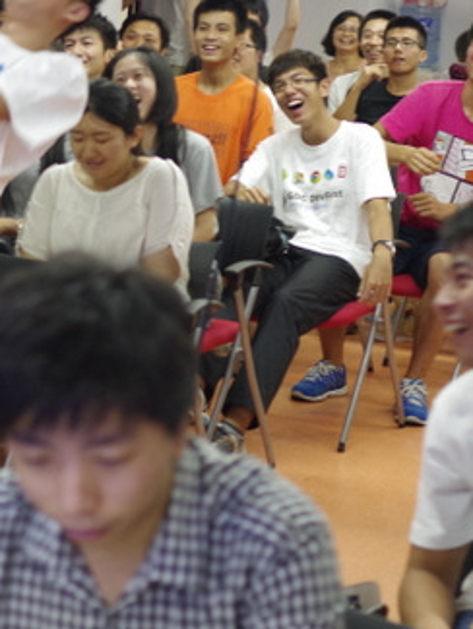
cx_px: 31
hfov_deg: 12.0
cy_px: 143
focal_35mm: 123
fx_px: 2239
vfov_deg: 15.9
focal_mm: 35
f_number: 2.4
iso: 800
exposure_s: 1/60
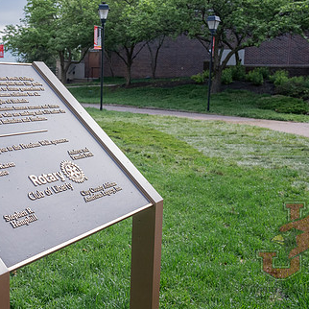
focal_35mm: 46
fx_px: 465
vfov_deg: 36.8
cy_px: 143
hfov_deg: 36.2
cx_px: 88
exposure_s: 1/250
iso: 500
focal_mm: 30
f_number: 9
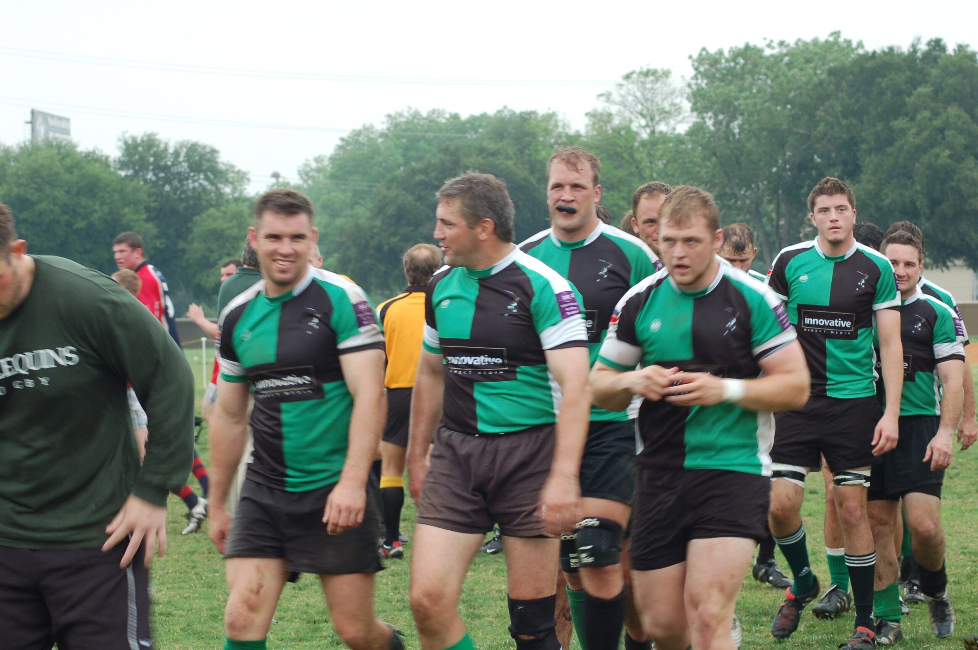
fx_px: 3461
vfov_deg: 10.7
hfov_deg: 16.1
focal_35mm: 128
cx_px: 489
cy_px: 325
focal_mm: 85
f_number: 8
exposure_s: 1/60
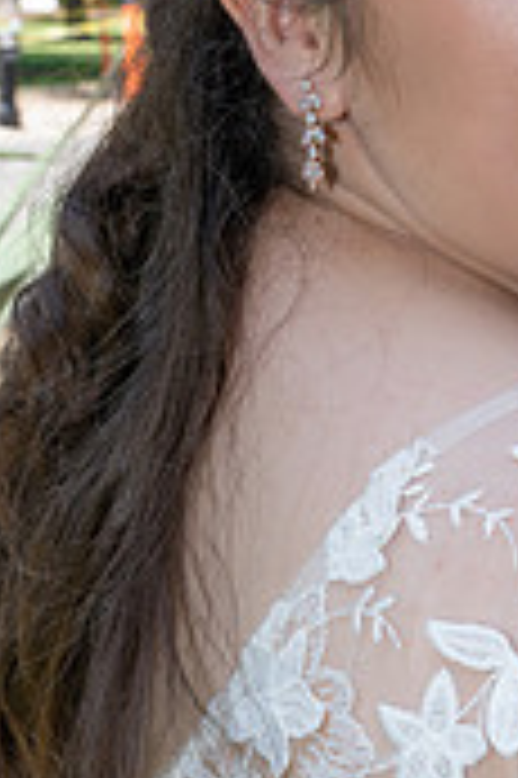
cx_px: 577
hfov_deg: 17.9
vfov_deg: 27.6
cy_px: 261
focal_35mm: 73
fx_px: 1579
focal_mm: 28
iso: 250
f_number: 7.1
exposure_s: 1/250
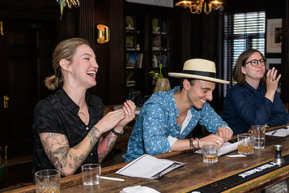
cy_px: 90
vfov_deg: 26.0
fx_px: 417
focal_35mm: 52
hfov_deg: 38.0
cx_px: 172
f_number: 3.2
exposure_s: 1/125
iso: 1000
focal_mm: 32
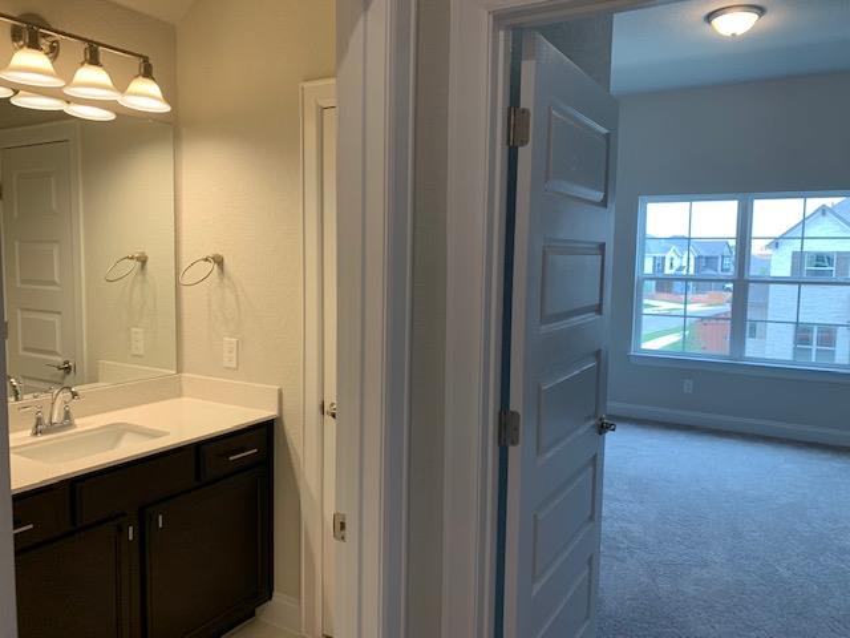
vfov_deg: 53.1
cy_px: 319
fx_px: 638
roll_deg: -1.2
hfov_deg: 67.3
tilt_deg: -4.5
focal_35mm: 26
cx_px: 425
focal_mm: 4.25
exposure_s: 1/120
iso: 80
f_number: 1.8
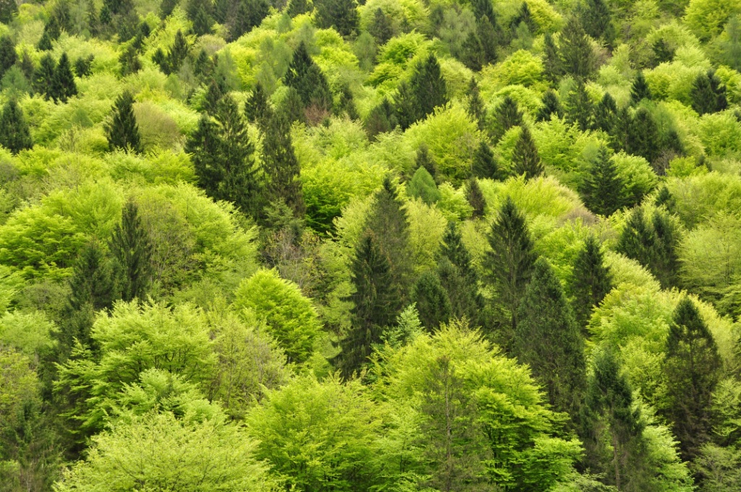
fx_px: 1696
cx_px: 370
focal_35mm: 82
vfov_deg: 16.5
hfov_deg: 24.6
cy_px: 246
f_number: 7.1
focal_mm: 55
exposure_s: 1/200
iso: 320
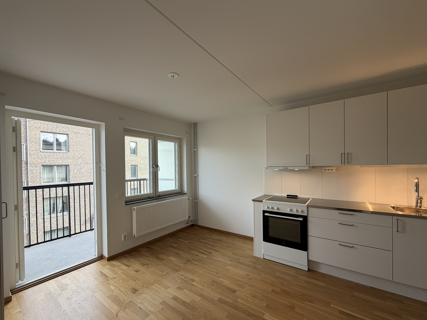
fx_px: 185
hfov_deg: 98.1
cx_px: 206
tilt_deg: -0.7
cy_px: 169
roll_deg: +1.0
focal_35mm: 15
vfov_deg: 81.7
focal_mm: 2.22
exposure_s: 1/121
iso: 50
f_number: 2.2
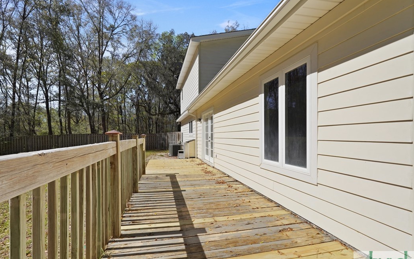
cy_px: 136
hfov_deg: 92.6
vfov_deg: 66.4
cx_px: 207
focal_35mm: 18
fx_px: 198
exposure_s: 1/500
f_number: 9
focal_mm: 16.5
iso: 320
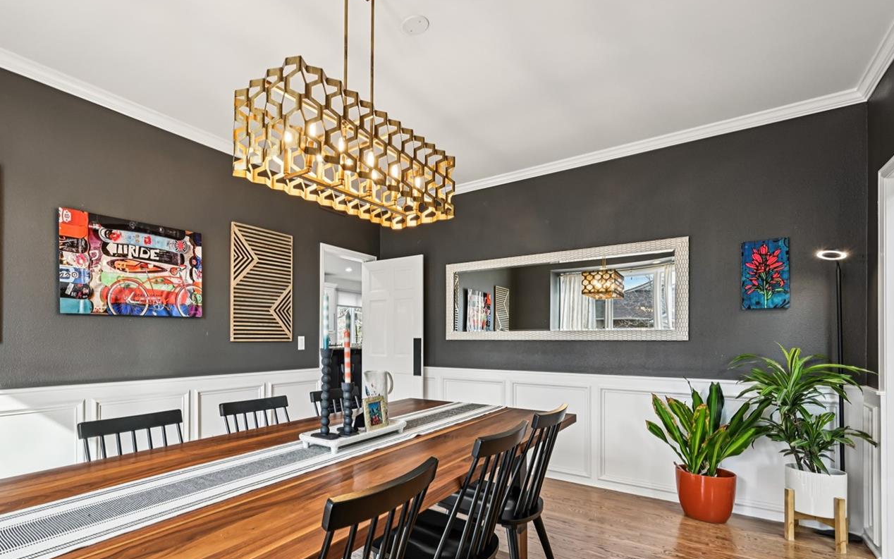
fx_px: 439
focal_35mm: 18
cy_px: 334
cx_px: 338
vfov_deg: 64.4
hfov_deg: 89.4
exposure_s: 1/15
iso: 250
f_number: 8
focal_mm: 14
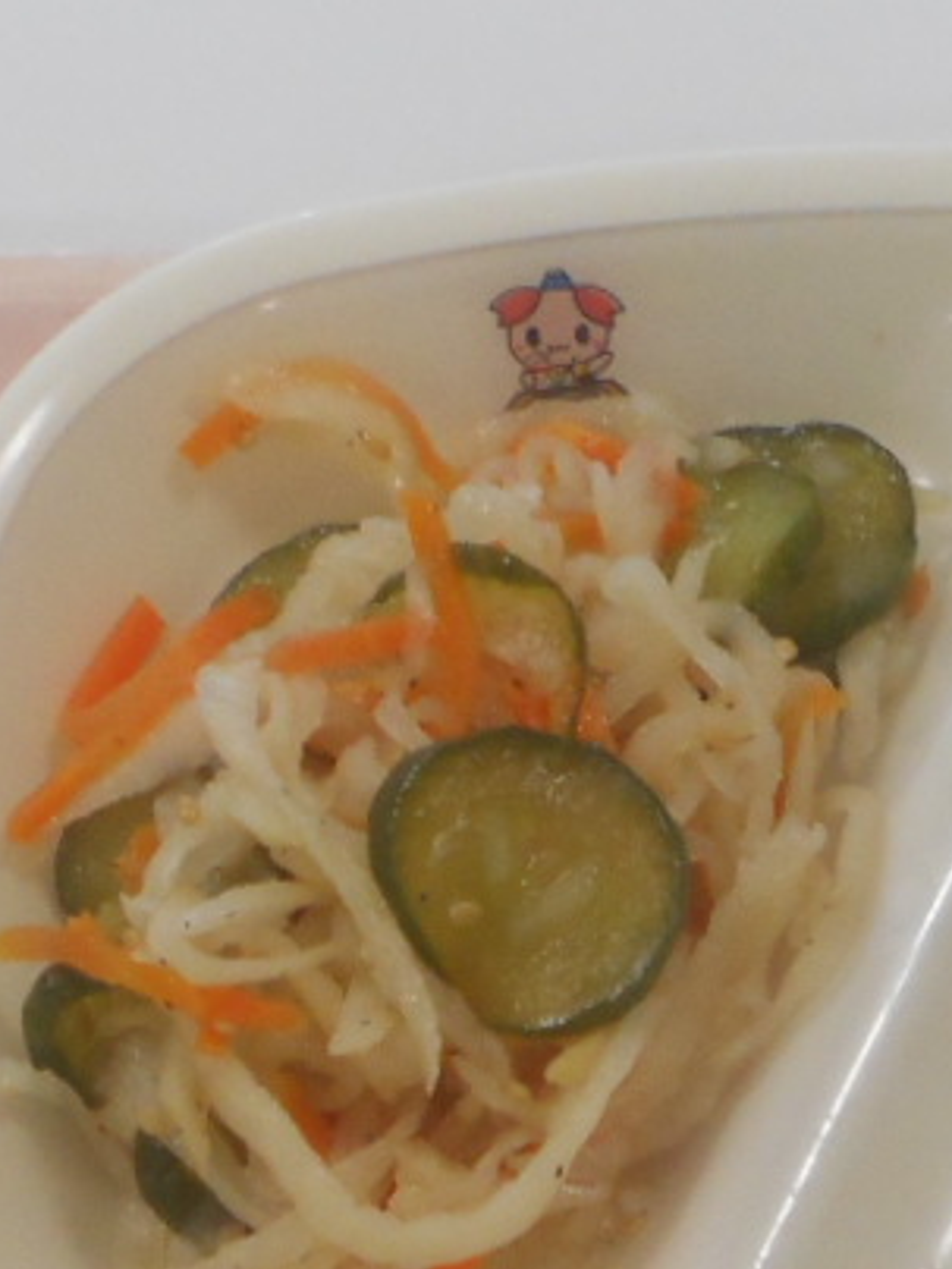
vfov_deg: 18.4
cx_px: 974
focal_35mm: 99
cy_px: 1671
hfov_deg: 14.7
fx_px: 3630
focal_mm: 4.5
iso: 160
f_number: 3.7
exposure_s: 1/30
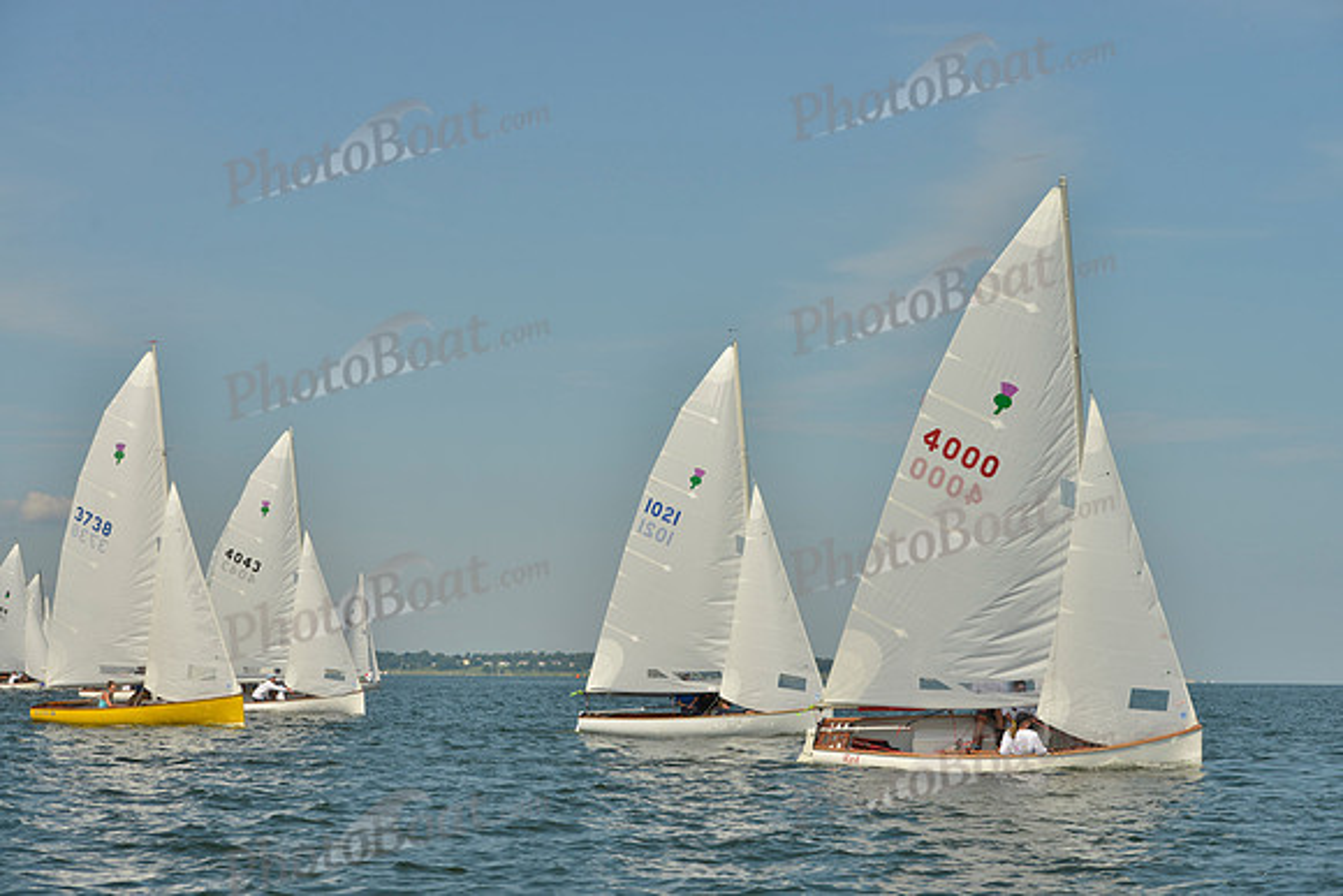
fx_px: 2612
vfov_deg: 19.5
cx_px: 672
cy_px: 448
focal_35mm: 70
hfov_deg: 28.8
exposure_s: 1/1250
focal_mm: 70
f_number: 9
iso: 200
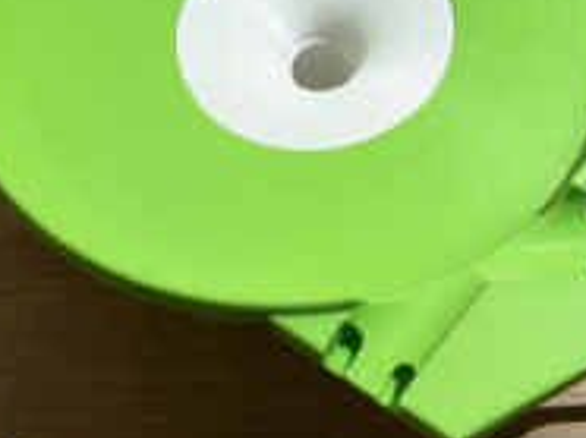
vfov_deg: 25.3
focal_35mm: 56
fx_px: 947
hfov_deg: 34.1
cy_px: 47
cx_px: 394
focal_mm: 4.25
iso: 250
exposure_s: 1/50
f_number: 1.8
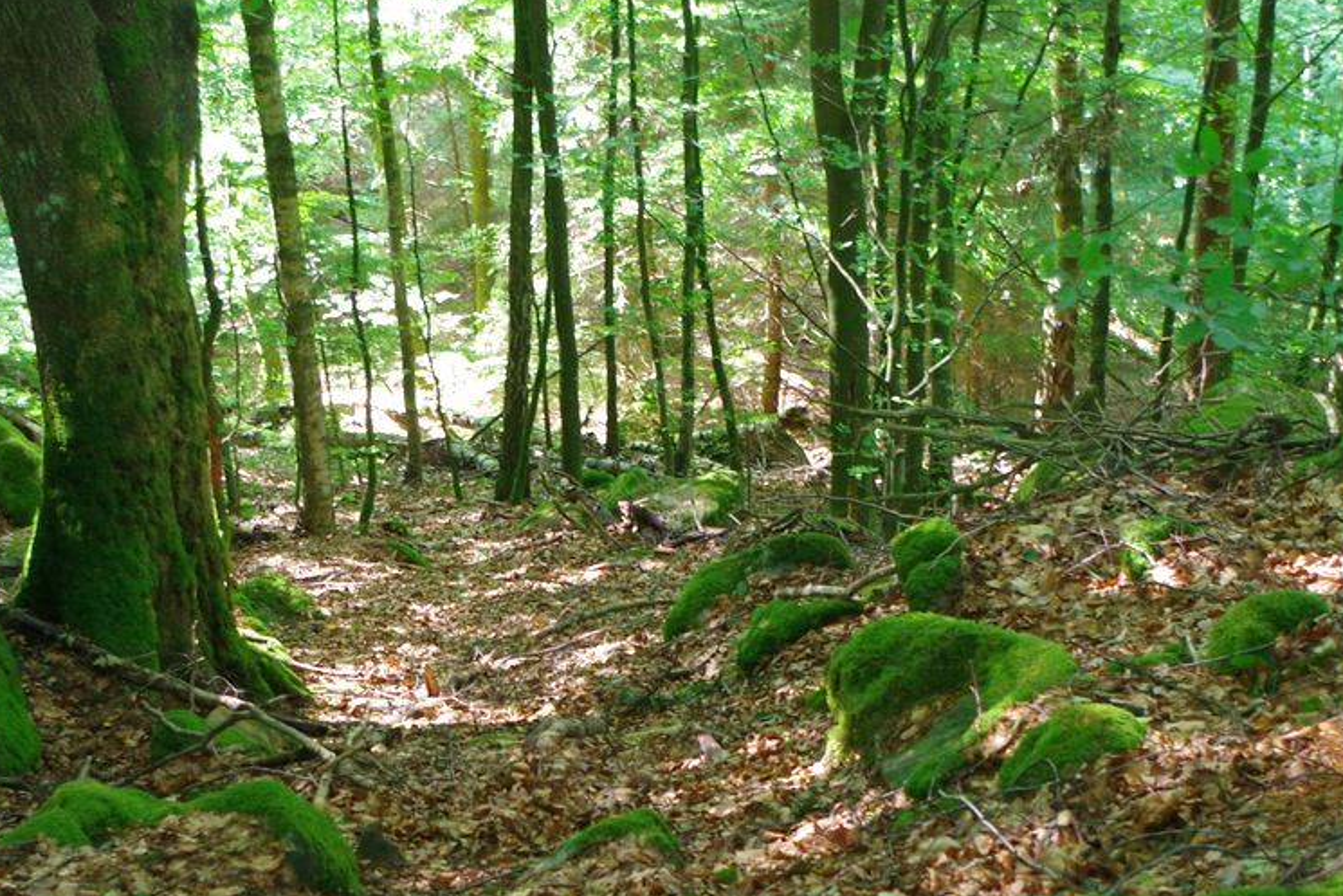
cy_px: 691
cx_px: 584
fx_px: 2164
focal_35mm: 58
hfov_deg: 34.4
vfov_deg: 23.1
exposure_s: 1/50
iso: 400
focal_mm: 18
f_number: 3.5
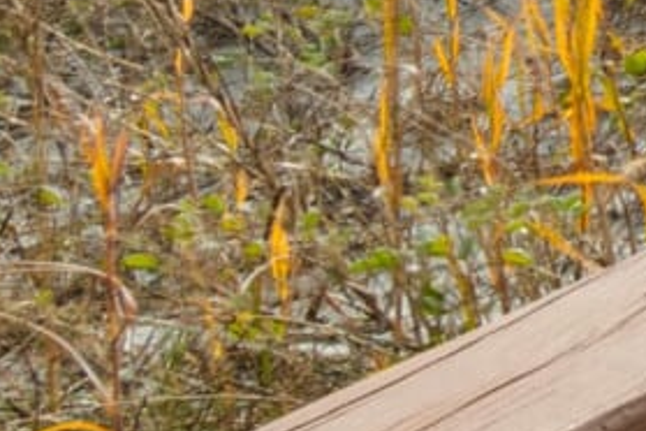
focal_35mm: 147
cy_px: -569
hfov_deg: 9.8
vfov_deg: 8.6
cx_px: 2070
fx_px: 2638
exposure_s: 1/200
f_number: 7.1
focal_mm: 10
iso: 100
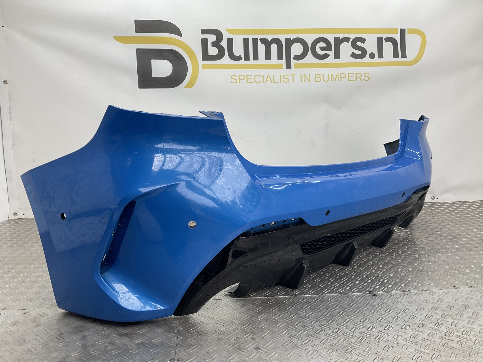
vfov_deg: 48.2
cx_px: 242
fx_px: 405
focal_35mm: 29
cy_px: 181
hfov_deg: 61.7
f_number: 1.8
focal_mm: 3
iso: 20
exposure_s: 1/100
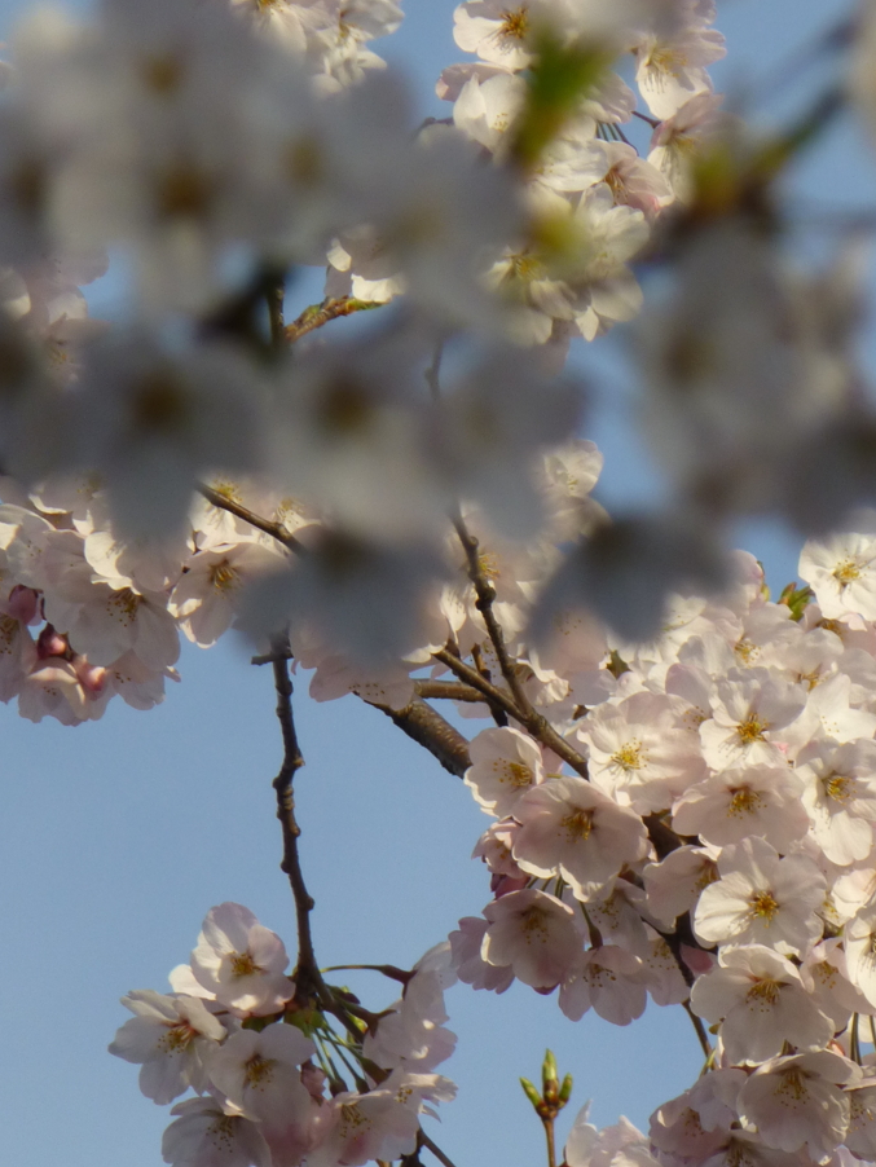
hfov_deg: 1.7
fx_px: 28701
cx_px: 675
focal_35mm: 851
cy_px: 844
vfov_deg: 2.3
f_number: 6.4
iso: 100
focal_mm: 86
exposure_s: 1/320
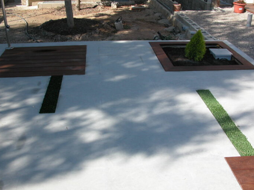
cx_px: 119
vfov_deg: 37.7
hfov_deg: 49.0
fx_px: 279
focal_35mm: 38
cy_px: 91
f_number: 5.6
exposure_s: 1/279
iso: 100
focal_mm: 8.9
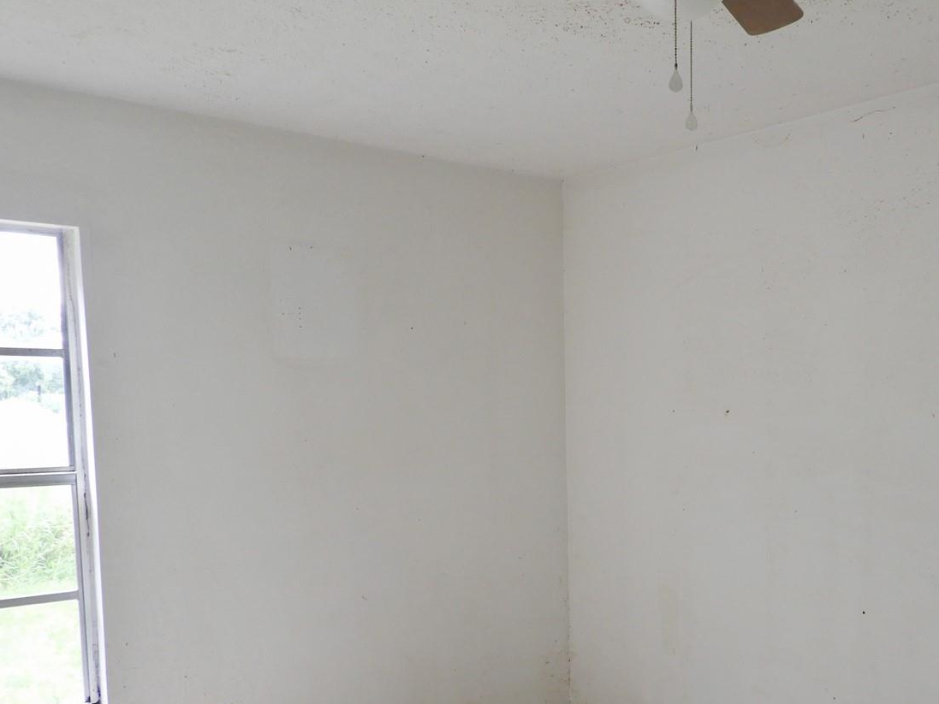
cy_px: 484
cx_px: 669
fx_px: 950
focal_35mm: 35
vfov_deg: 40.1
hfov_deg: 51.0
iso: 125
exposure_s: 1/30
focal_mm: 4.3
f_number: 3.3
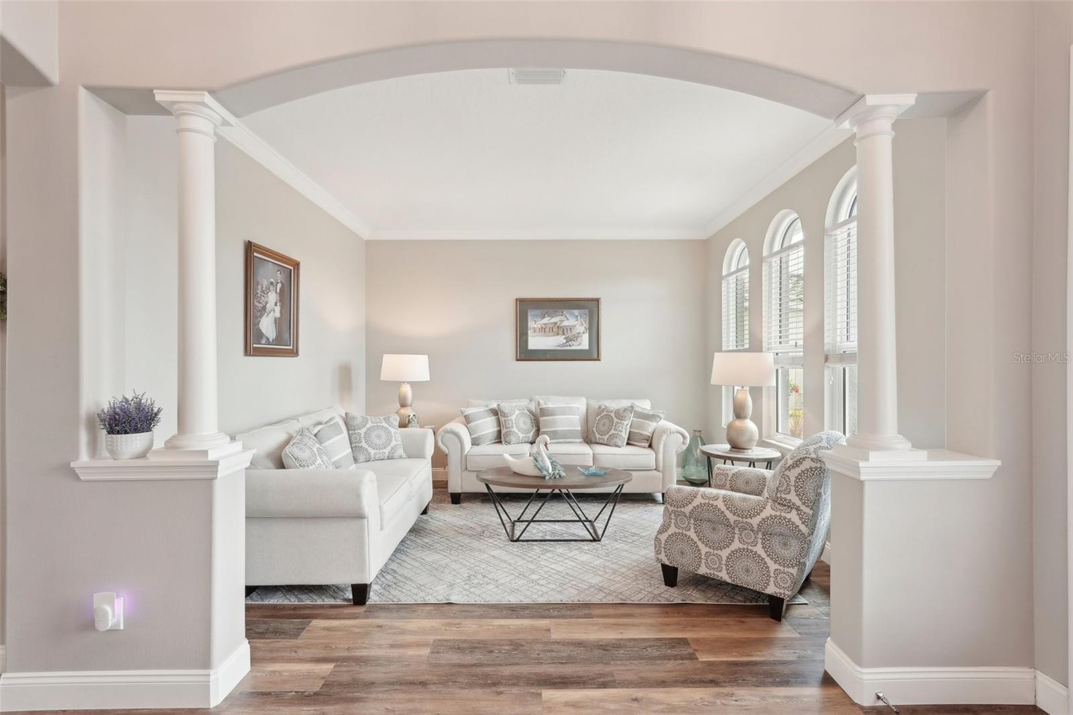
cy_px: 358
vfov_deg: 73.7
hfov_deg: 96.7
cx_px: 536
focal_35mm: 16
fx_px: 477
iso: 400
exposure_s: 1/25
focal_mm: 16
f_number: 8
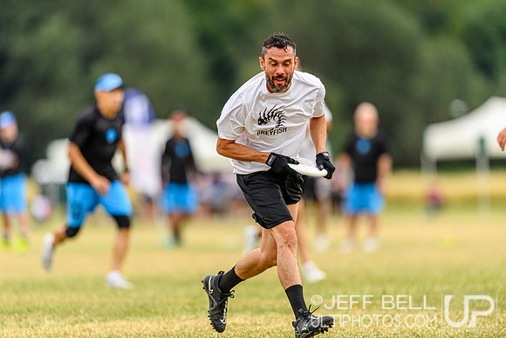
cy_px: 169
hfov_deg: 5.2
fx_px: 5623
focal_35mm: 400
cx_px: 253
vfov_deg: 3.4
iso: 100
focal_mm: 400
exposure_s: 1/1250
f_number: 3.2
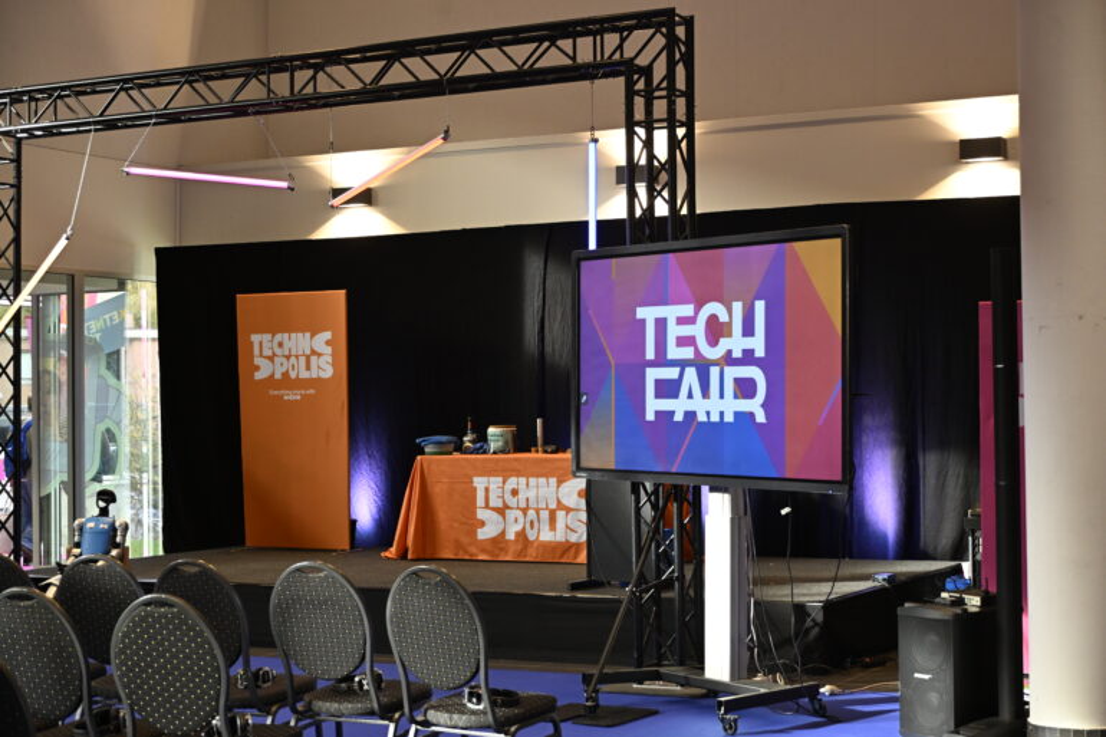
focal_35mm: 60
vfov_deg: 22.6
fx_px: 1843
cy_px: 368
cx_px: 553
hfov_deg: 33.4
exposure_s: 1/100
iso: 1000
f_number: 4.5
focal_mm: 40
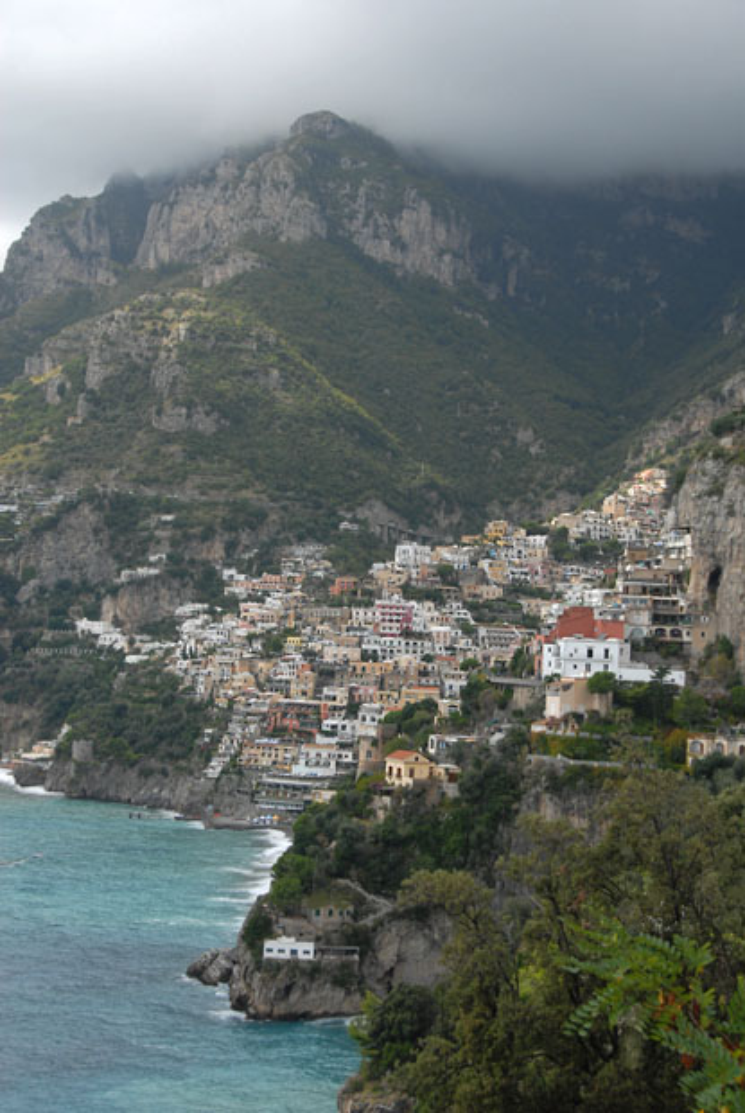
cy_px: 556
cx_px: 372
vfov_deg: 30.5
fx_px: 2043
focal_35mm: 66
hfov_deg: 20.7
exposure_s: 1/125
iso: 160
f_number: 7.1
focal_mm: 44
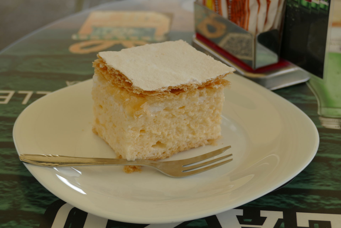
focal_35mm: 74
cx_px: 170
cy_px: 114
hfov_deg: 27.3
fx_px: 701
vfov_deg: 18.4
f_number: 3.7
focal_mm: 26.91
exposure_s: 1/250
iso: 125
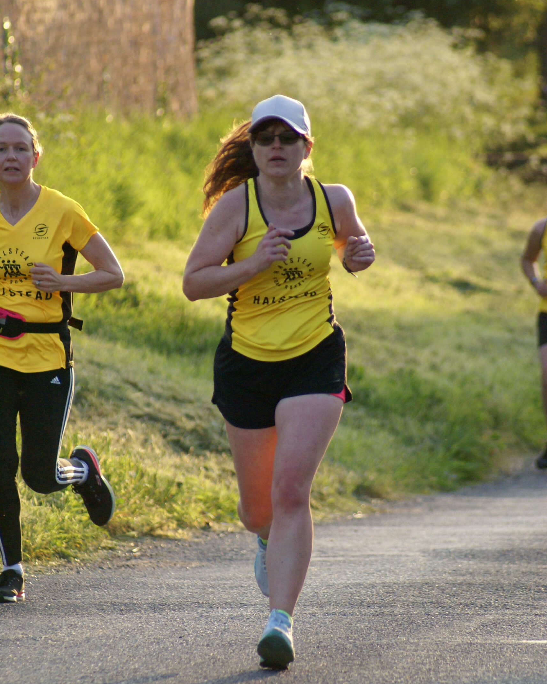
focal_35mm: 423
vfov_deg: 4.6
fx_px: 8562
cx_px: 274
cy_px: 368
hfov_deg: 3.7
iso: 800
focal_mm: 250
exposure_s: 1/500
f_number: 5.6
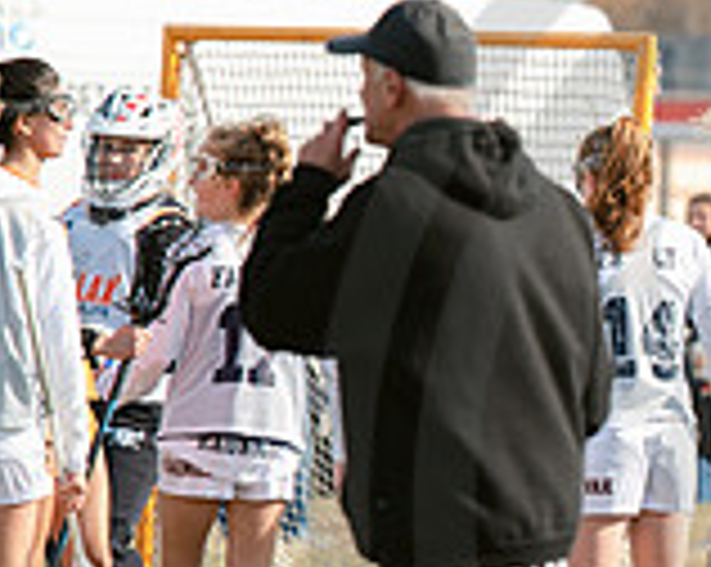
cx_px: 1107
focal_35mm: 691
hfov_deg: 2.8
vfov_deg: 2.2
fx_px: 14523
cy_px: 511
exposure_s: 1/1250
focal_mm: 200
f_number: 4.5
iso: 250
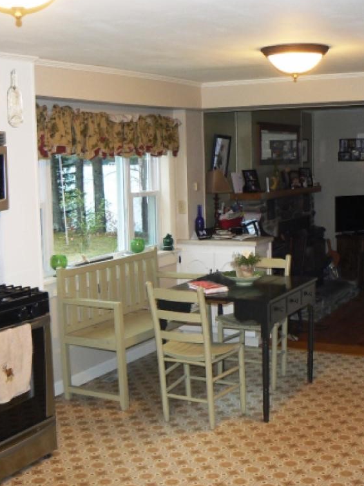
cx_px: 187
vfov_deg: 38.9
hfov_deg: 29.7
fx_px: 687
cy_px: 240
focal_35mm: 49
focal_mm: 6
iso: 160
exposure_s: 1/30
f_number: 2.8
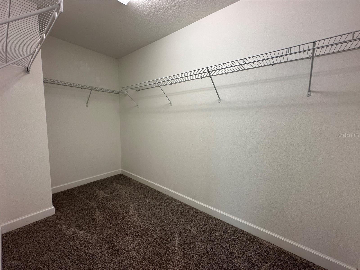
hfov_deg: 102.1
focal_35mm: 14
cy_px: 135
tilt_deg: -5.2
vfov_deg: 85.7
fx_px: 146
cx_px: 180
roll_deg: -1.0
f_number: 2.2
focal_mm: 2.22
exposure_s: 1/120
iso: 100
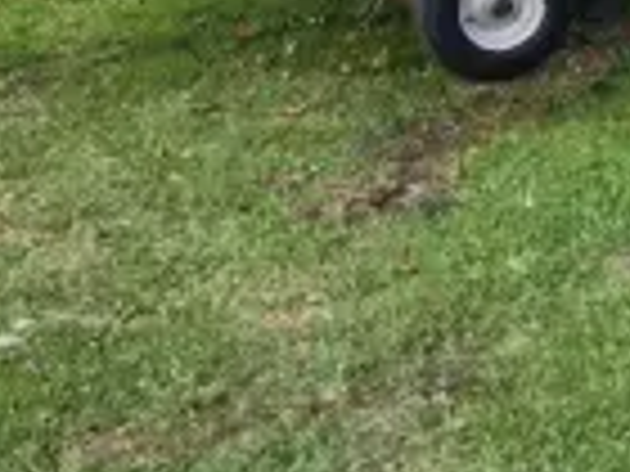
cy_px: -202
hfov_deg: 17.3
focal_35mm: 105
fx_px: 1911
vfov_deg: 13.4
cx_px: 873
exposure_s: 1/331
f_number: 1.8
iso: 12
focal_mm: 6.4
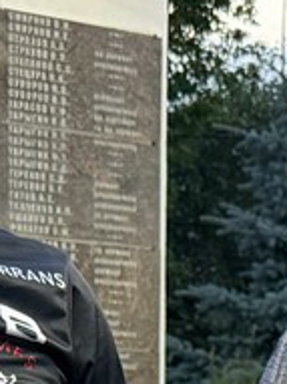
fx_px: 1948
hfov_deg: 8.4
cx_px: 307
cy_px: 684
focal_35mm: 176
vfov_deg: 10.6
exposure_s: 1/50
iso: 320
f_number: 1.78
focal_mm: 6.76
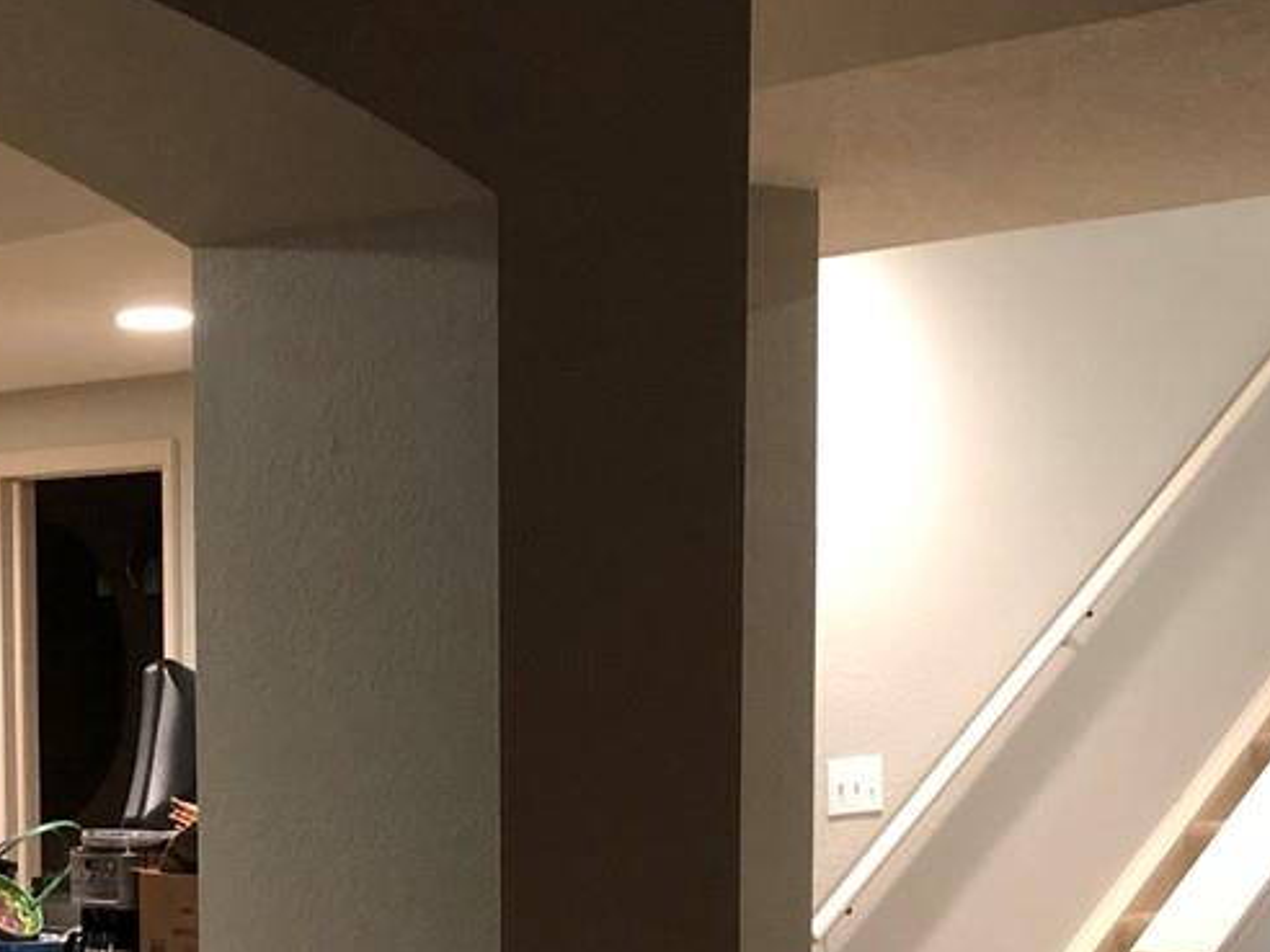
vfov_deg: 15.8
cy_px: 1022
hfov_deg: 21.2
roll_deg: +0.6
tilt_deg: -6.1
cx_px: 209
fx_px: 3339
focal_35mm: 91
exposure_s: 1/11
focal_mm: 4
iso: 100
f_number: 1.8
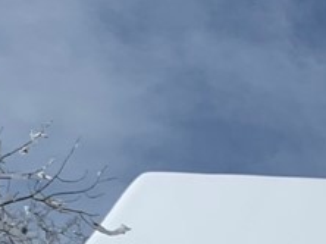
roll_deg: -2.2
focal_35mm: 120
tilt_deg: +12.2
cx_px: 593
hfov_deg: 14.4
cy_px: 397
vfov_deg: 11.6
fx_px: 1129
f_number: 1.8
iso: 25
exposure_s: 1/6452
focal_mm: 4.25
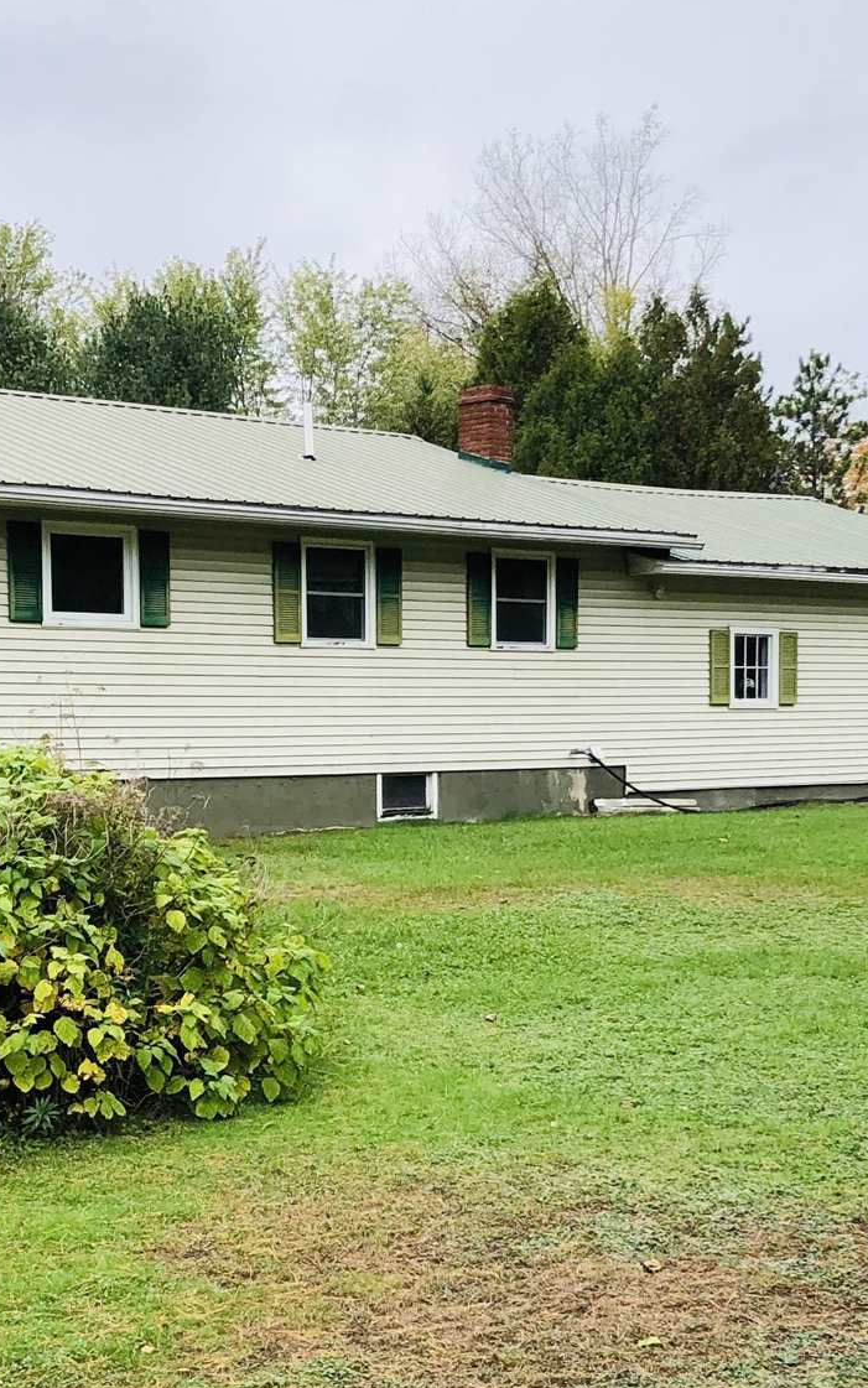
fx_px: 2308
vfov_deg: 33.1
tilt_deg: -5.3
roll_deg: -0.5
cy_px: 956
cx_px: 303
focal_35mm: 61
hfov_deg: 21.2
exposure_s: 1/787
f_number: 1.8
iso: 20
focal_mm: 4
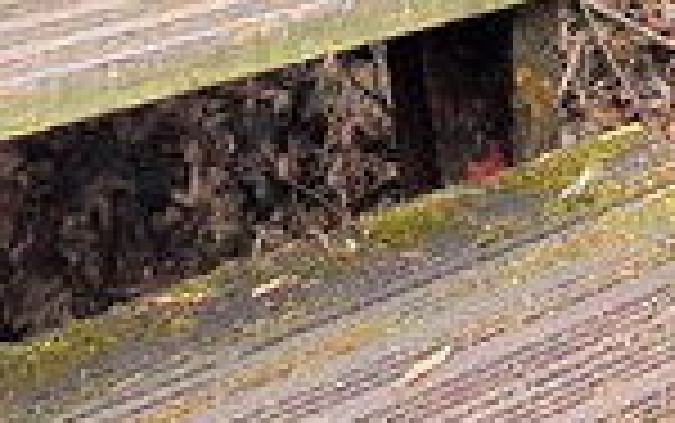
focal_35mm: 92
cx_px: 806
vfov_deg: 10.6
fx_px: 1694
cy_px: -796
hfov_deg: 21.0
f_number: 2.2
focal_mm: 1.74
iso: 50
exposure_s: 1/404
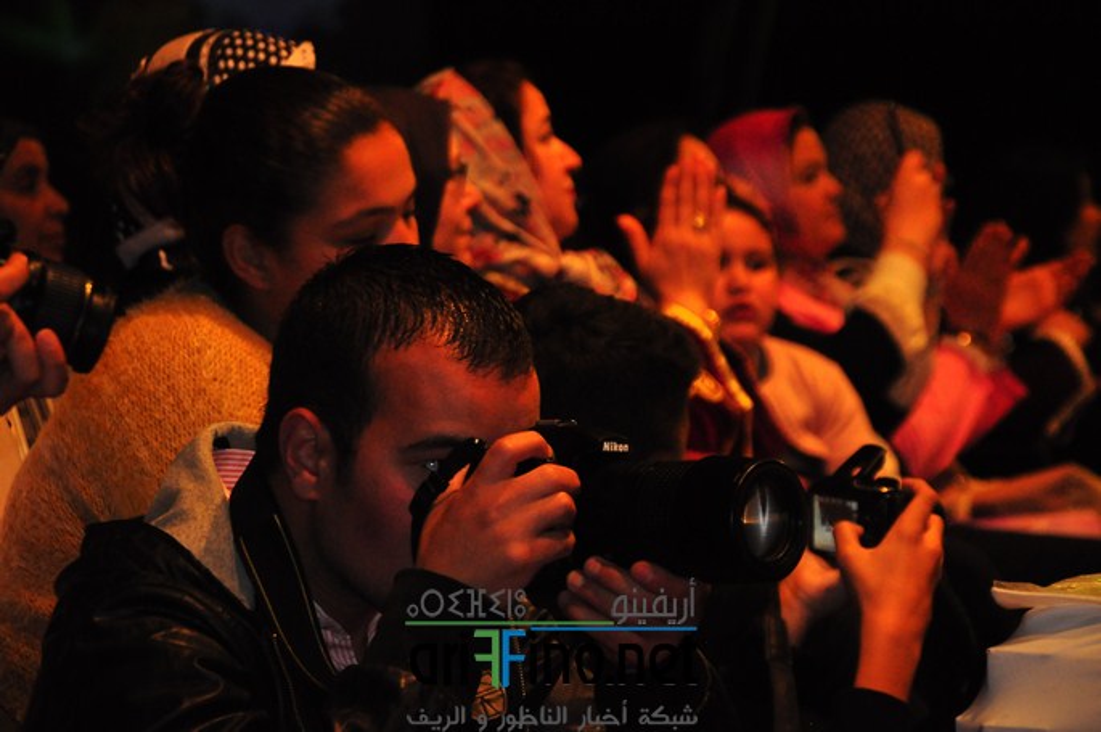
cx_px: 550
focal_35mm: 158
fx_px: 4811
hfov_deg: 13.1
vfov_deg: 8.7
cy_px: 366
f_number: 5.6
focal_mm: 105
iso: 1250
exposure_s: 1/60
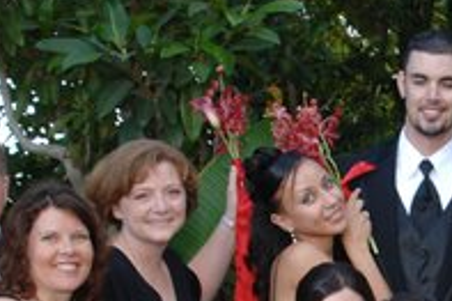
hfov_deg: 13.0
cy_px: 403
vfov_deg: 8.6
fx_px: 1957
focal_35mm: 156
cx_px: 424
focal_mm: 32
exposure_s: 1/50
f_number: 5.6
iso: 400
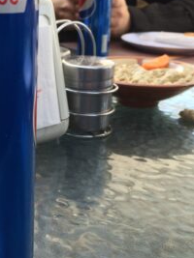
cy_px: 135
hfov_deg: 24.3
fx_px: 449
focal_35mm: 60
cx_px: 68
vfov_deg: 32.2
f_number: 2.2
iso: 32
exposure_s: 1/120
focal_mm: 4.12
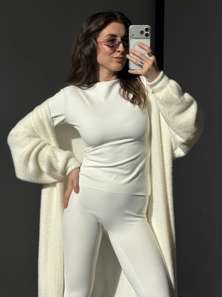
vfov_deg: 19.6
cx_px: 111
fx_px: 855
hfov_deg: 14.8
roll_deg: +0.2
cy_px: 148
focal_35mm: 100
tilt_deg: -13.9
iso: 20
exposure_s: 1/1189
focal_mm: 16.89
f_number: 2.8
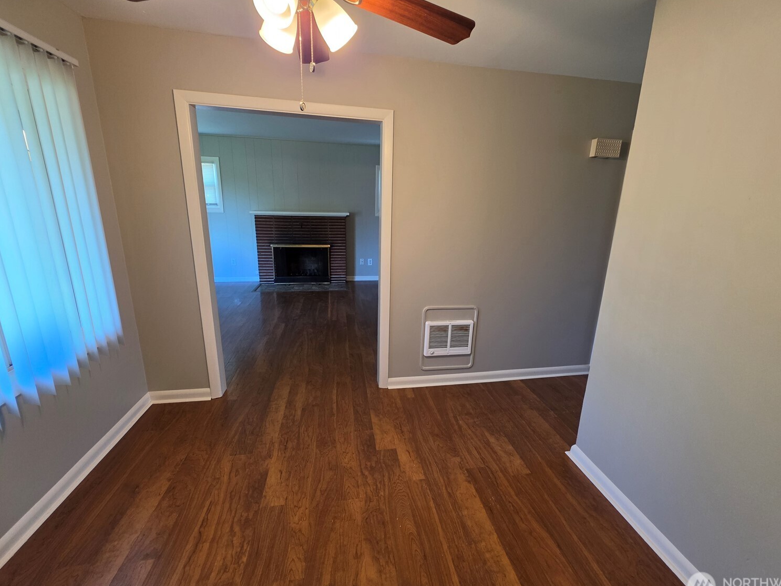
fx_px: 316
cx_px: 403
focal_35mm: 14
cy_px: 292
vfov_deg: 85.7
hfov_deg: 102.0
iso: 125
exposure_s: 1/120
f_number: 1.9
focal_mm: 2.2
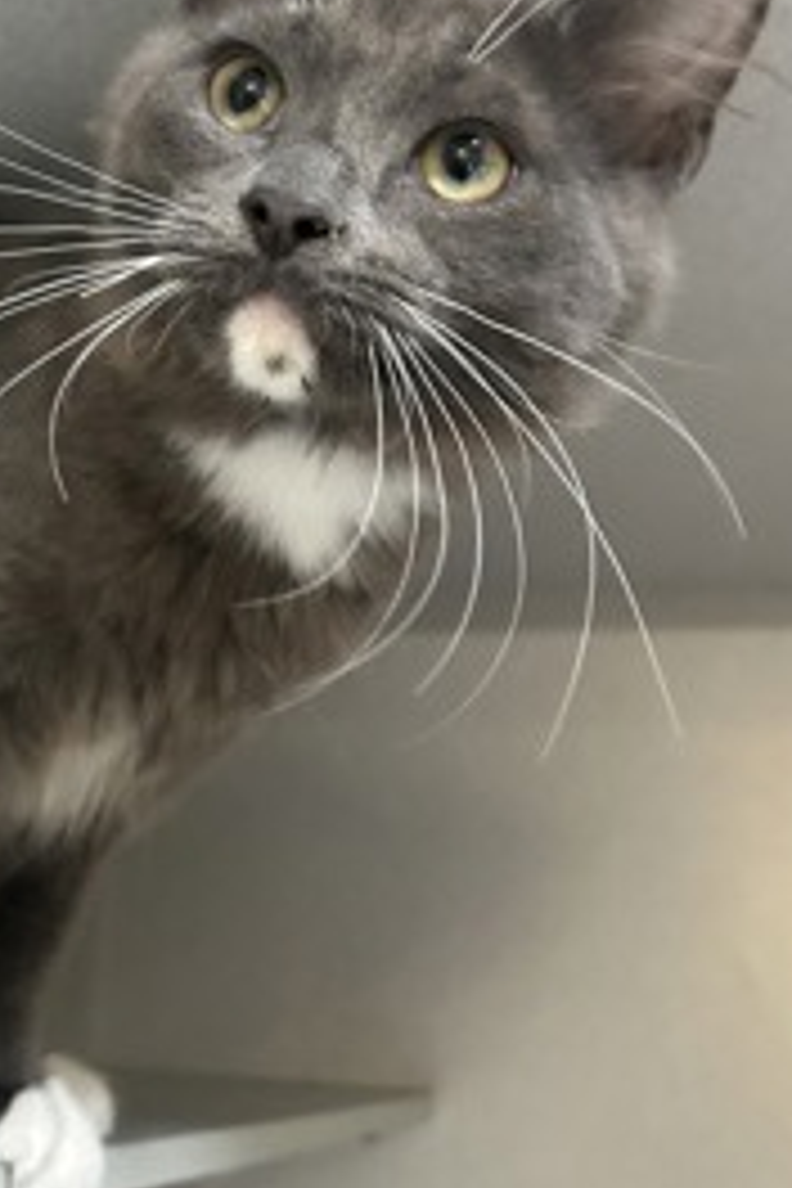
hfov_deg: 31.0
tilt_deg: +20.2
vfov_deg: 45.3
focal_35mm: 43
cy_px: 513
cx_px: 290
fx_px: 1419
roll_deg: -0.2
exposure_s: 1/60
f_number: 1.5
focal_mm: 5.7
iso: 500
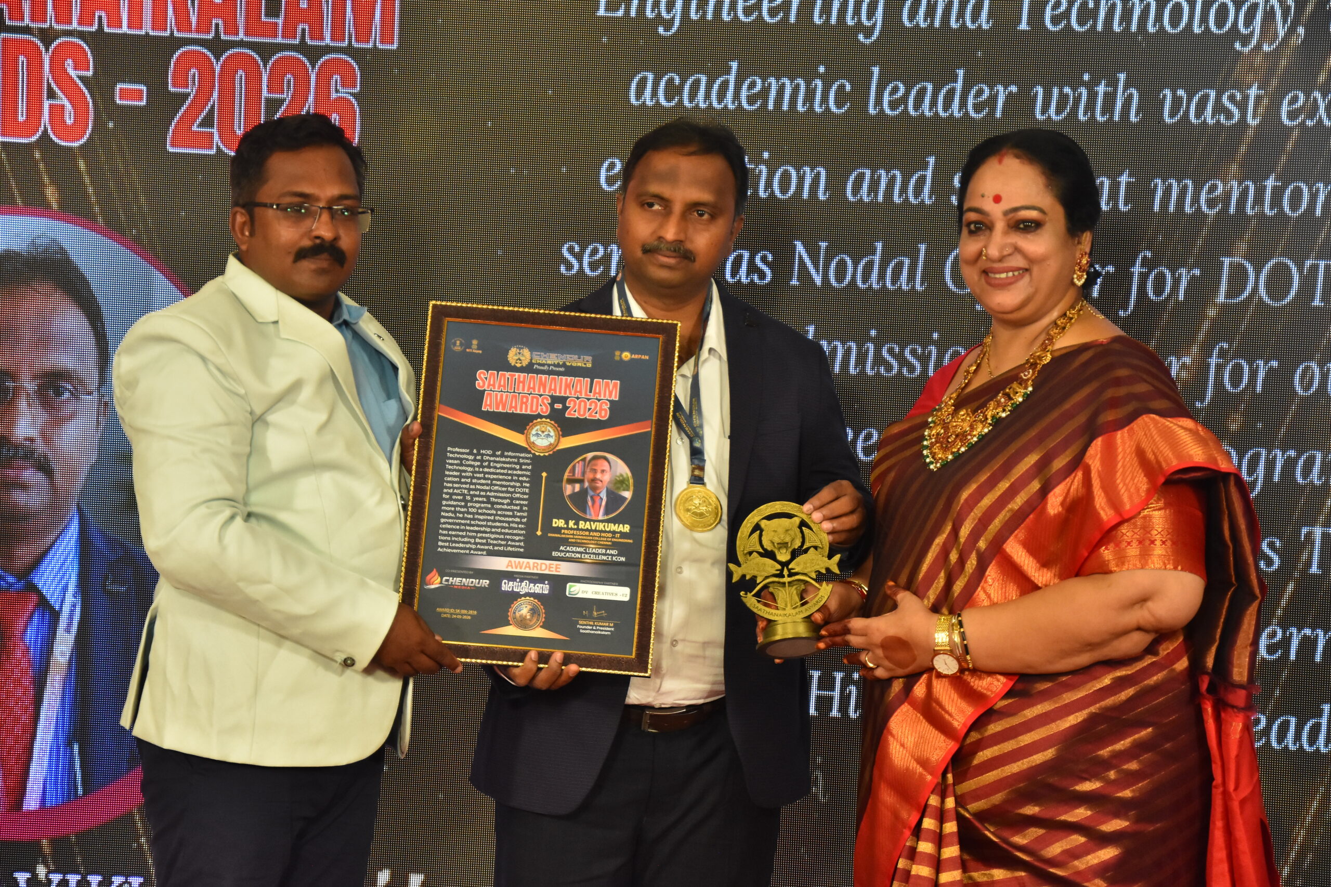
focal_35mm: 93
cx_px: 666
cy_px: 444
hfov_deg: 21.9
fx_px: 3438
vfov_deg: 14.7
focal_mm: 62
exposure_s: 1/160
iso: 2000
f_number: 5.6
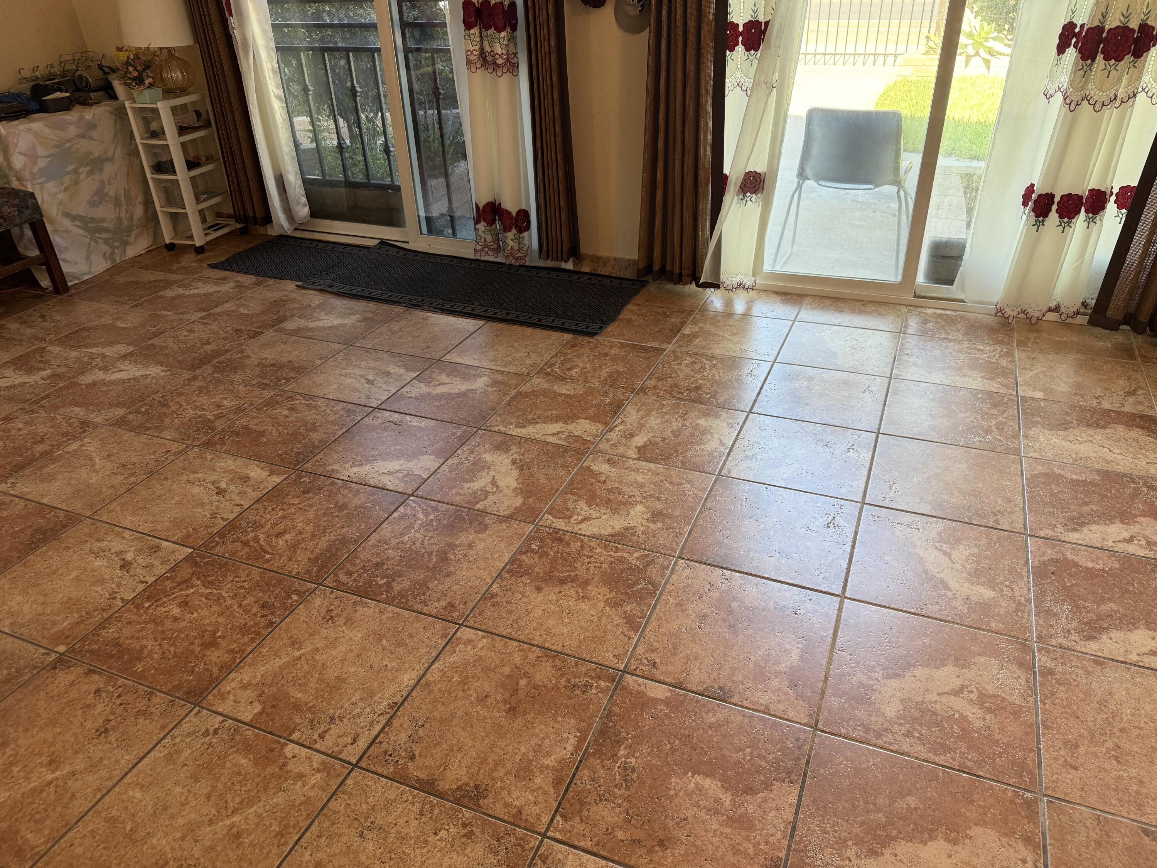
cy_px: 434
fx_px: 802
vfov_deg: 56.8
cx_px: 578
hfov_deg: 71.6
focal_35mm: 24
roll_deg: +2.2
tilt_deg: -30.6
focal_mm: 6.76
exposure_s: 1/60
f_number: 1.78
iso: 160
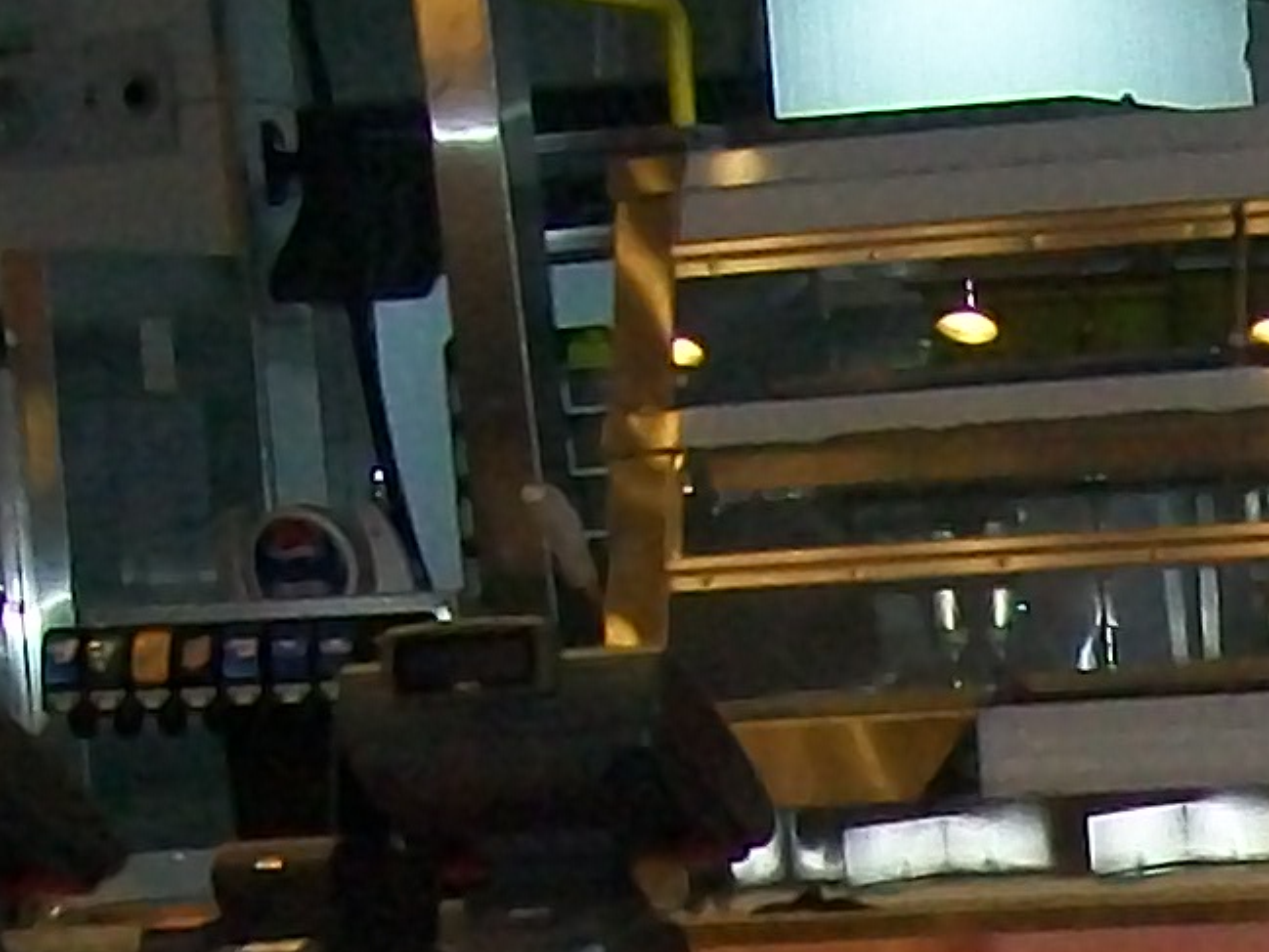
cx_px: 2104
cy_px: 2557
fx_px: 7040
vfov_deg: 7.1
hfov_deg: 9.9
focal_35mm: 192
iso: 200
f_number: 2.7
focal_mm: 6.1
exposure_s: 1/125
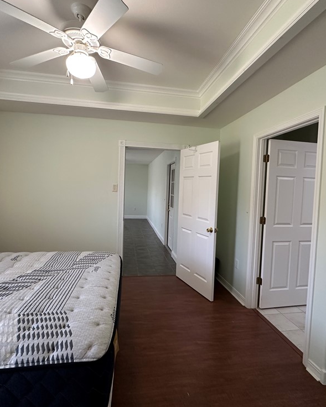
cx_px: 165
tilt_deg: -2.2
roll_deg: -1.9
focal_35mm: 19
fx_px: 229
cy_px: 199
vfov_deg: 83.3
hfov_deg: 70.9
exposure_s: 1/60
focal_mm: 2.22
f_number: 2.2
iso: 250
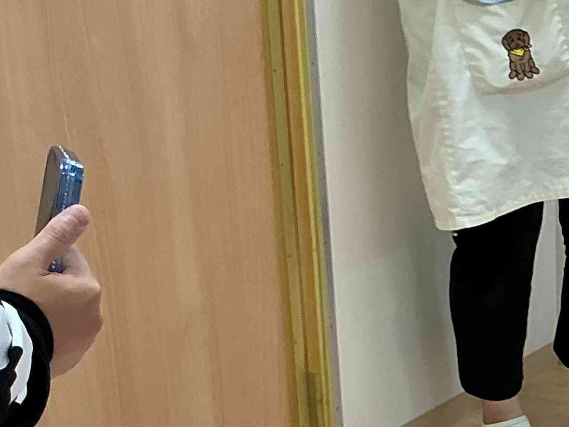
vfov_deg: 14.7
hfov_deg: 17.1
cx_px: 952
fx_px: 1627
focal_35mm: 99
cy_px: 416
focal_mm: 3
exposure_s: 1/100
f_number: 1.8
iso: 20
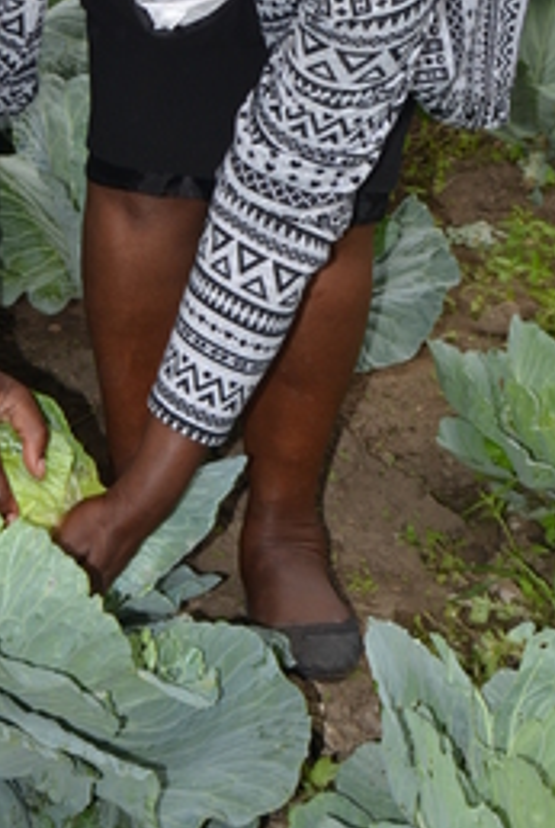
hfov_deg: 17.4
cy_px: -5
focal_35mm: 77
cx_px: 26
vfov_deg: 25.0
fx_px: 1773
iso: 100
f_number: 5
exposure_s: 1/200
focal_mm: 18
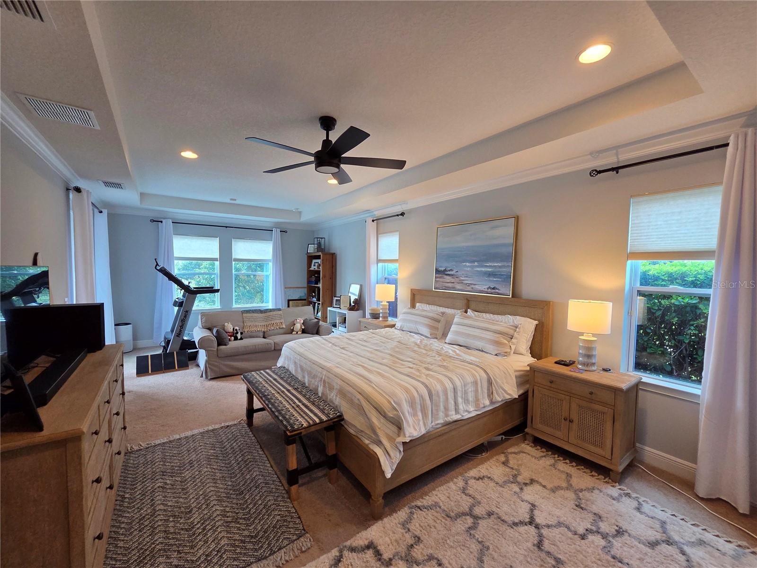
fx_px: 284
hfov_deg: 106.2
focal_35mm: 13
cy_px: 284
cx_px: 378
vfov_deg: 89.9
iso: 200
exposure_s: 1/120
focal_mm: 2.2
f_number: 2.2
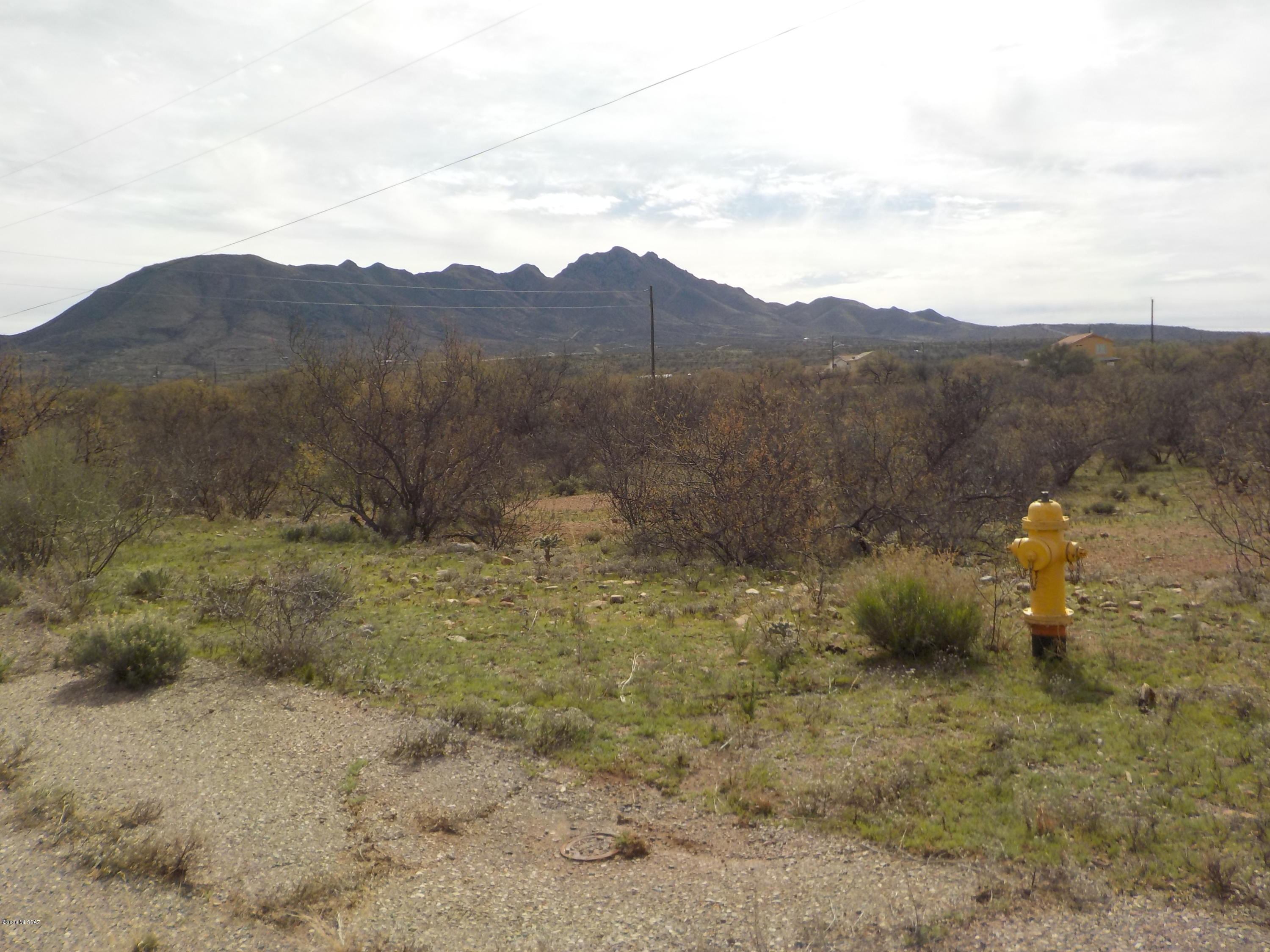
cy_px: 476
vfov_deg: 46.8
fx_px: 1101
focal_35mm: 30
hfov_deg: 60.0
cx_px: 635
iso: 125
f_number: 3.3
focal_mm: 4.1
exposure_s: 1/1250
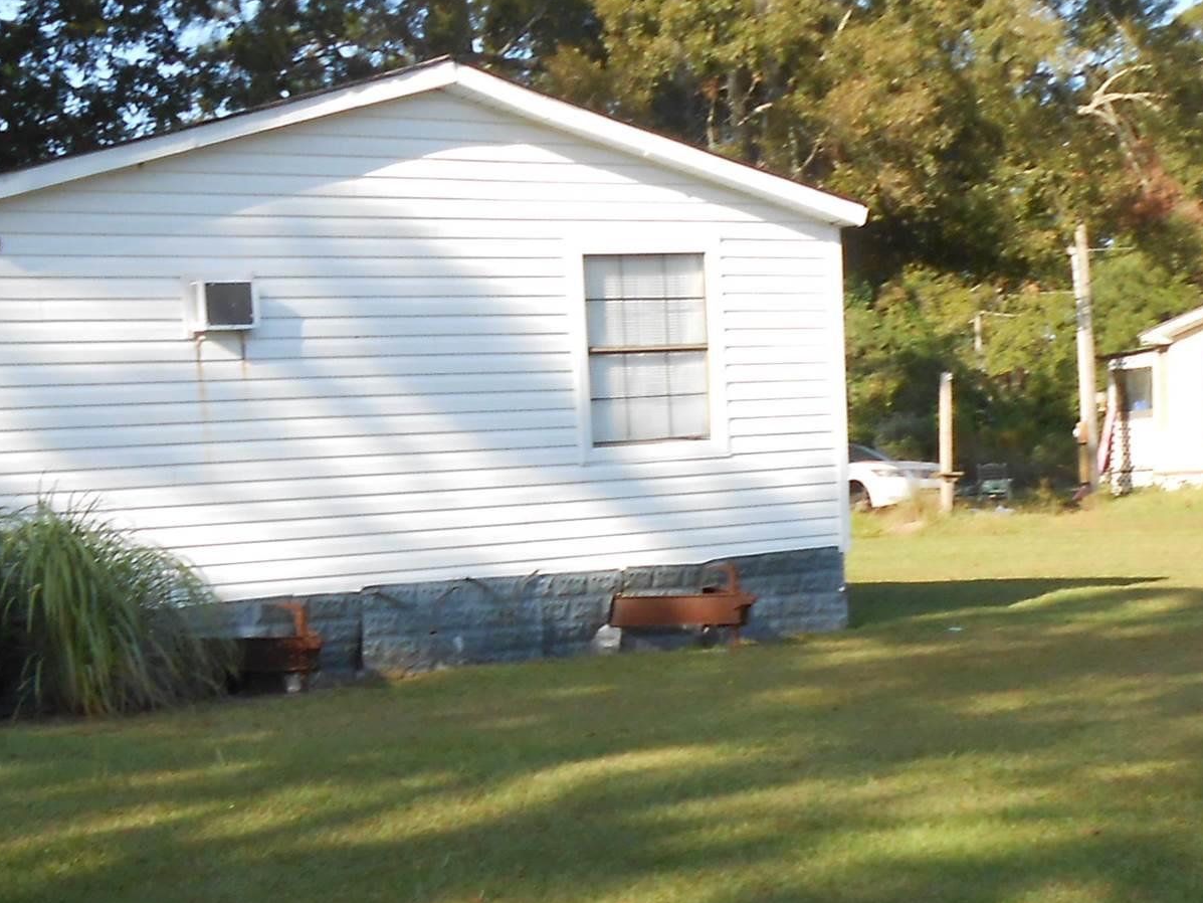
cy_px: 866
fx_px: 2676
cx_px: 542
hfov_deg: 25.3
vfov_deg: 18.7
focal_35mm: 77
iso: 80
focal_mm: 5.3
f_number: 3.8
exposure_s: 1/250
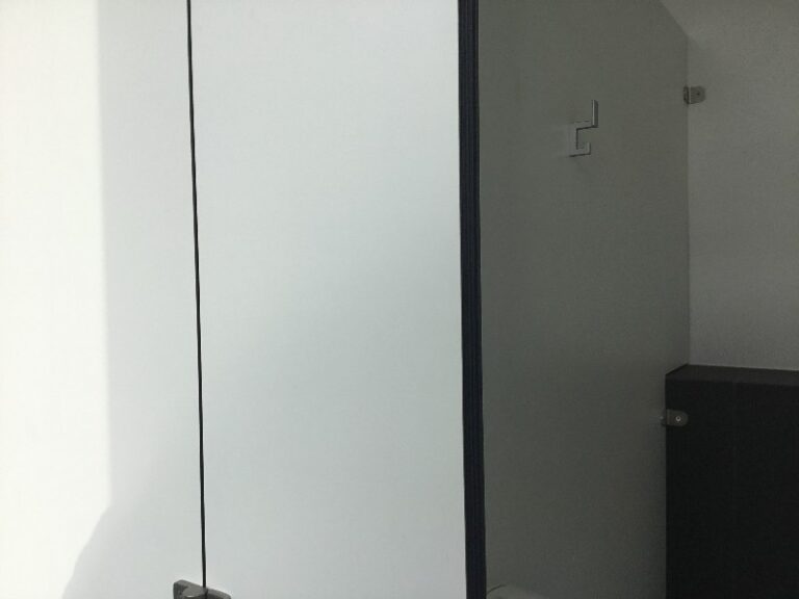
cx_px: 400
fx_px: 716
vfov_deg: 45.4
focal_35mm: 31
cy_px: 300
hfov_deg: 58.4
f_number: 2.4
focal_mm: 3.3
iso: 25
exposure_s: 1/195
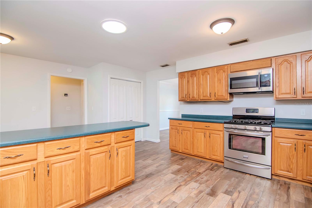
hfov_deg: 95.0
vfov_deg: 72.0
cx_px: 156
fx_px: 143
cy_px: 104
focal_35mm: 16
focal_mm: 11
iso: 1250
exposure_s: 1/100
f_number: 4
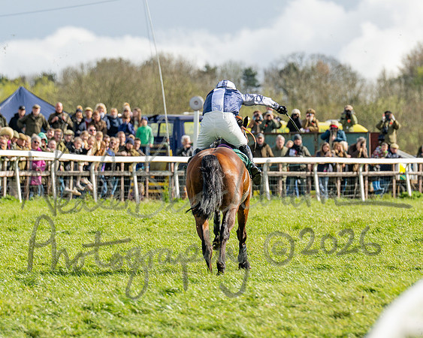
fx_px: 5038
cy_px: 156
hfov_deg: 4.8
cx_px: 216
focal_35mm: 403
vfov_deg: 3.8
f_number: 4.5
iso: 250
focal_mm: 200
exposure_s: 1/1600
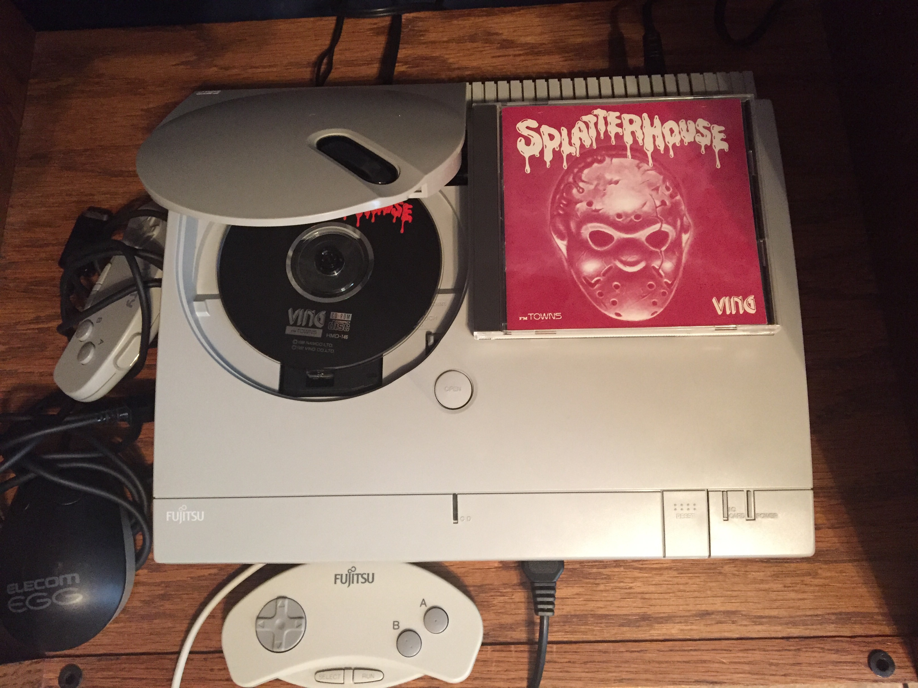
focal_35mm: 29
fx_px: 769
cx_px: 459
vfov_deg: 48.2
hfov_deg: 61.7
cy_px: 344
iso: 320
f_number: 2.2
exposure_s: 1/15
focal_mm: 4.15
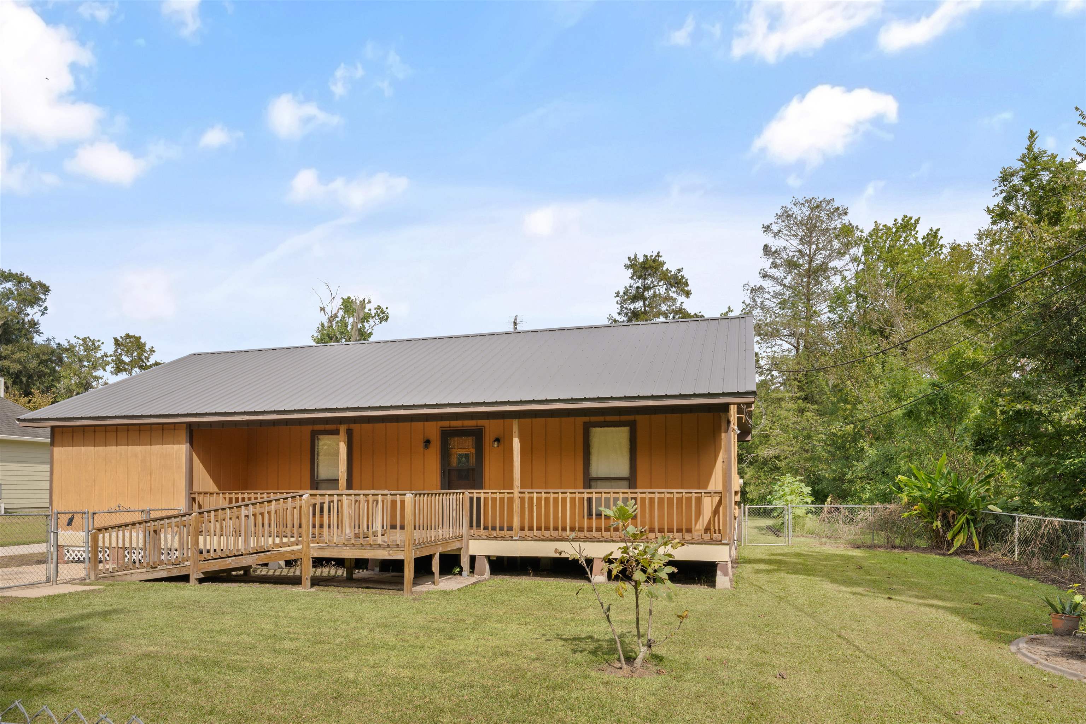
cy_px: 362
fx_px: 649
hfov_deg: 79.9
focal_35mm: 22
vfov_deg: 58.3
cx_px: 543
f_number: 10
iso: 200
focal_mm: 21.5
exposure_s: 1/160
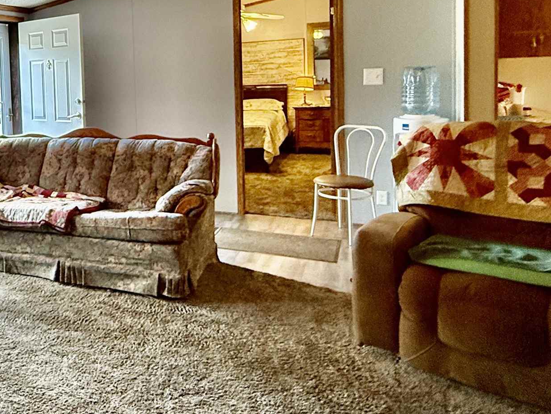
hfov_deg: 46.0
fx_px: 557
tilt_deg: -2.3
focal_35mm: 35
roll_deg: +2.6
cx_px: 27
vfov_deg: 39.7
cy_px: 108
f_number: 2.2
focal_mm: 2.22
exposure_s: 1/120
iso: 500
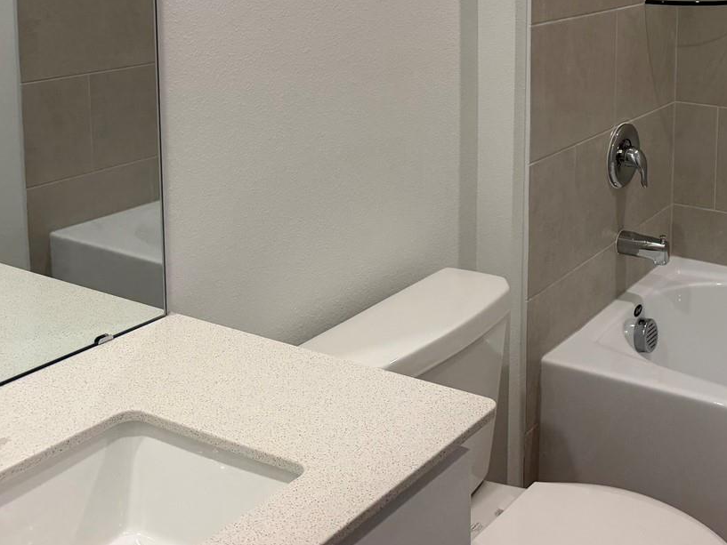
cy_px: 32
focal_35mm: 47
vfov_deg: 29.3
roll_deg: -1.3
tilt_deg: -6.3
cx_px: 667
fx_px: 987
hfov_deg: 37.5
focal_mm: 6.76
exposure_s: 1/120
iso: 100
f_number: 1.78
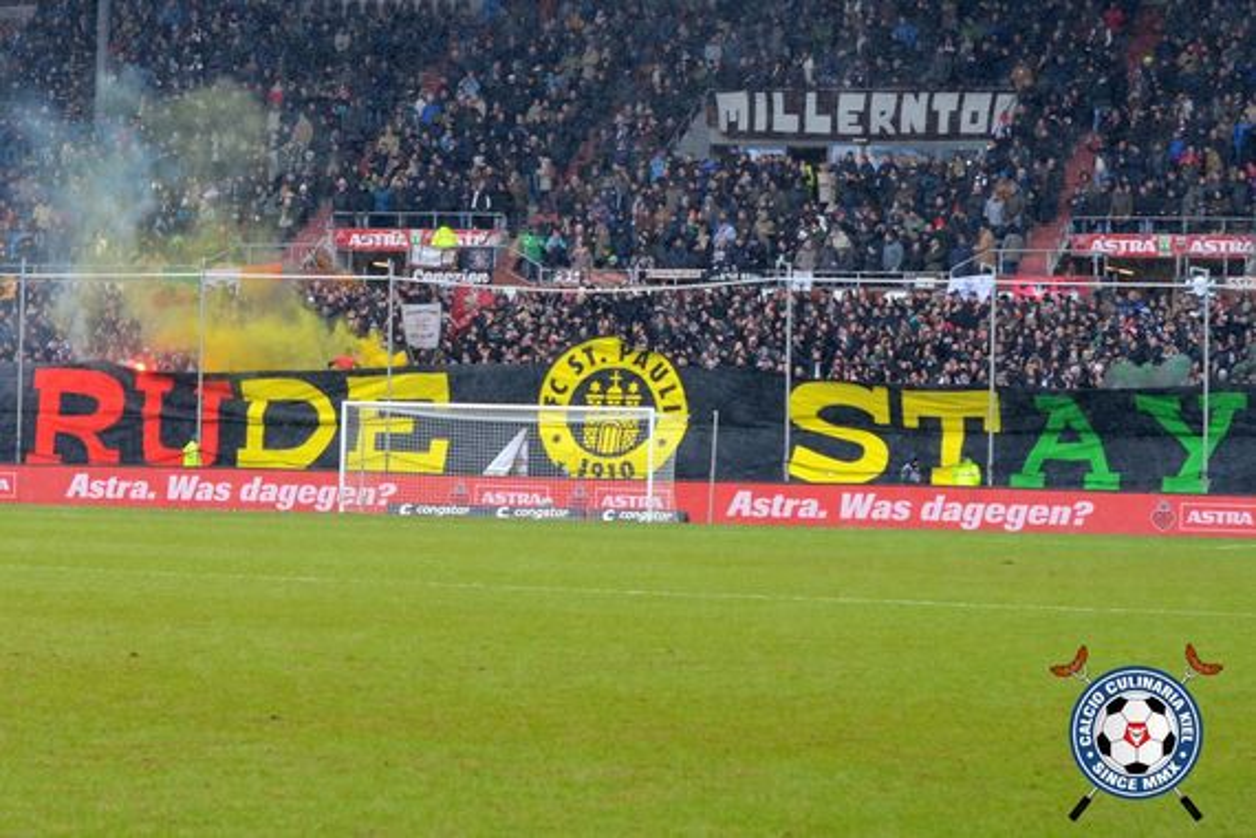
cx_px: 628
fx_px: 3663
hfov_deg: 19.5
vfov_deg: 13.0
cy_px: 419
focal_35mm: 105
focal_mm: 70
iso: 640
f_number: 5
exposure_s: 1/800
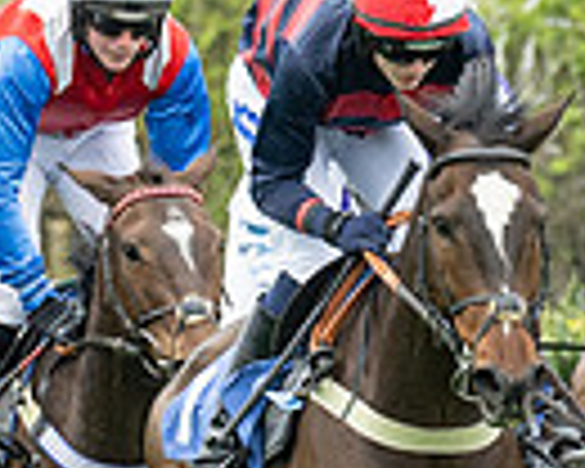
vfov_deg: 0.8
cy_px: 644
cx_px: 934
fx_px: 32204
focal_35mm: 1860
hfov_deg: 1.0
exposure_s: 1/640
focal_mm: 200
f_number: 5
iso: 400
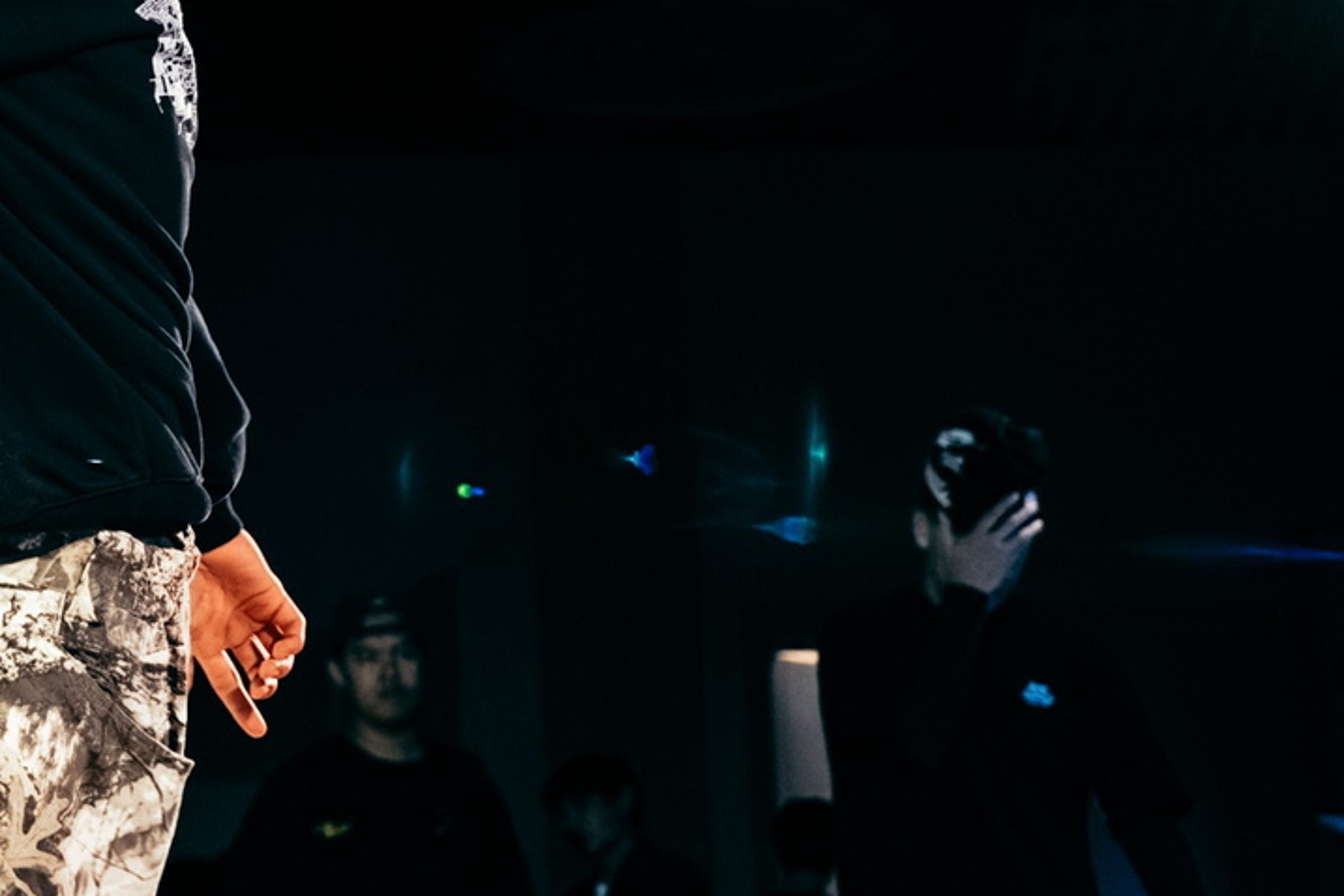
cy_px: 459
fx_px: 4293
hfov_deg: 17.1
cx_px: -187
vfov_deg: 11.9
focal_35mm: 115
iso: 3200
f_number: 2.8
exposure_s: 1/800
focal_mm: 31
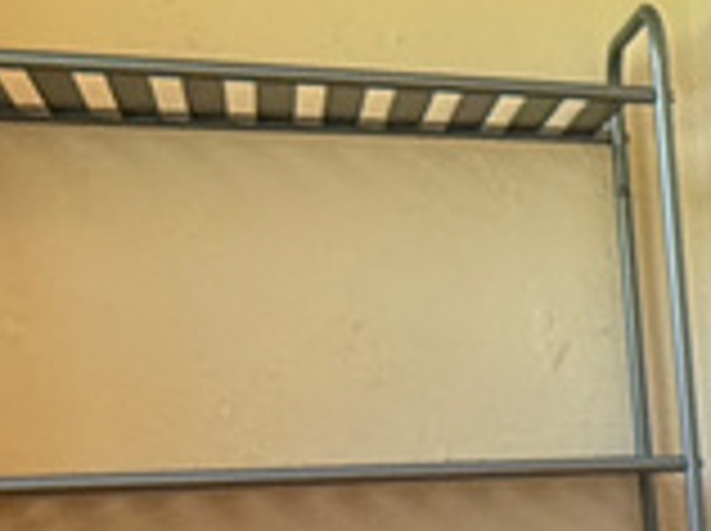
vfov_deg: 15.7
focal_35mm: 91
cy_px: 598
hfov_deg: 17.8
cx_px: 1242
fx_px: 1866
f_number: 2.2
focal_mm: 2.22
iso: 250
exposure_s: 1/60
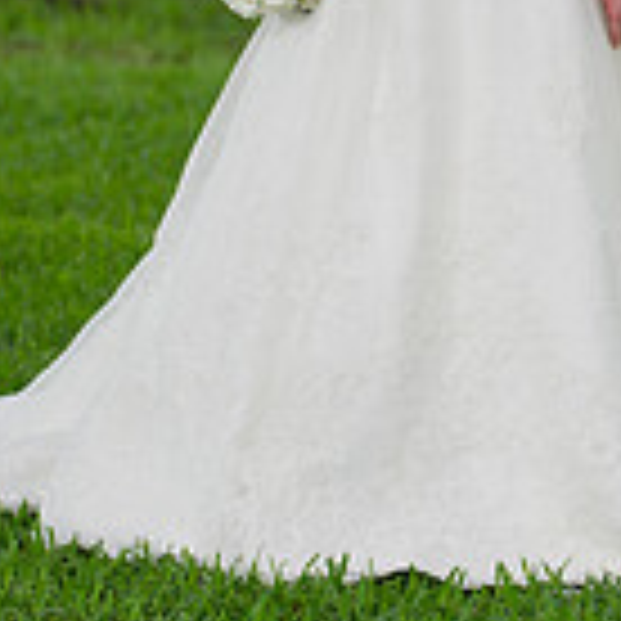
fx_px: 6759
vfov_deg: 5.2
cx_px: 502
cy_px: -18
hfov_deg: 5.3
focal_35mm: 333
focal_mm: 120
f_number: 3.5
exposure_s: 1/400
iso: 500
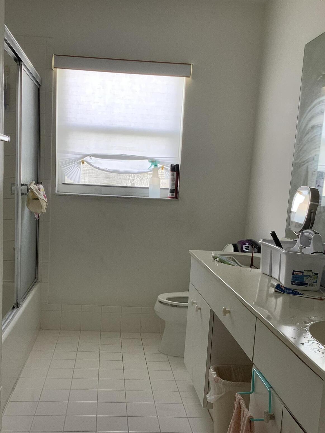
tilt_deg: -7.6
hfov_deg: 35.9
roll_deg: -3.9
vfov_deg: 46.5
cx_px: 143
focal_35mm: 40
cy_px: 258
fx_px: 501
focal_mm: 3.3
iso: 64
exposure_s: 1/120
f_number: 2.4
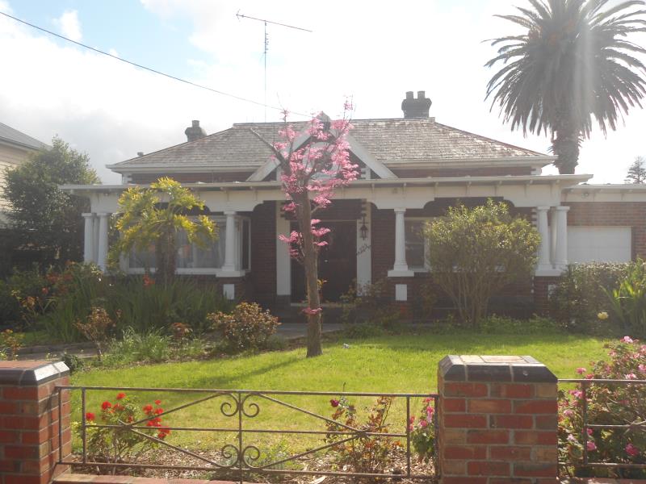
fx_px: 579
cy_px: 242
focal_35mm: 31
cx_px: 323
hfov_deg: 58.4
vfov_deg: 45.4
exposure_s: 1/800
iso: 80
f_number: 3
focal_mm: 5.6
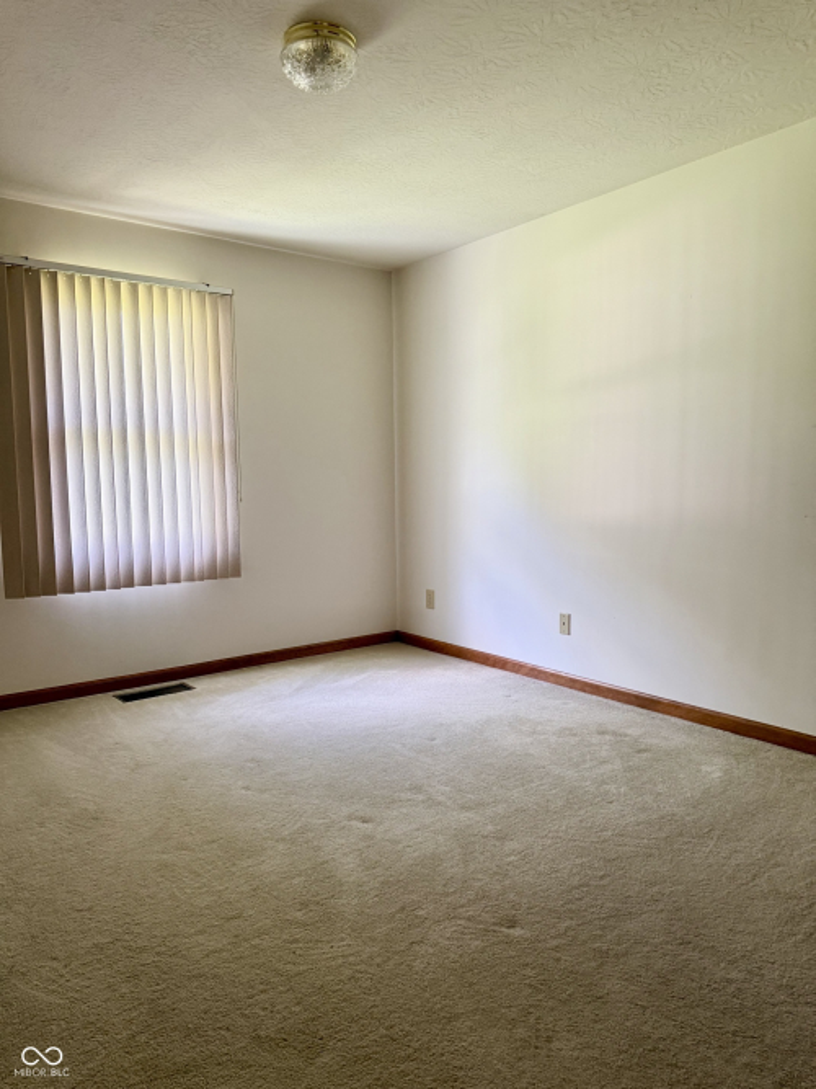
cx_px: 408
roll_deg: +0.4
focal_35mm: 24
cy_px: 544
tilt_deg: -4.9
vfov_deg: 71.6
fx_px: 755
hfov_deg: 56.8
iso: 320
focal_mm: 6.76
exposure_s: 1/60
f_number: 1.78
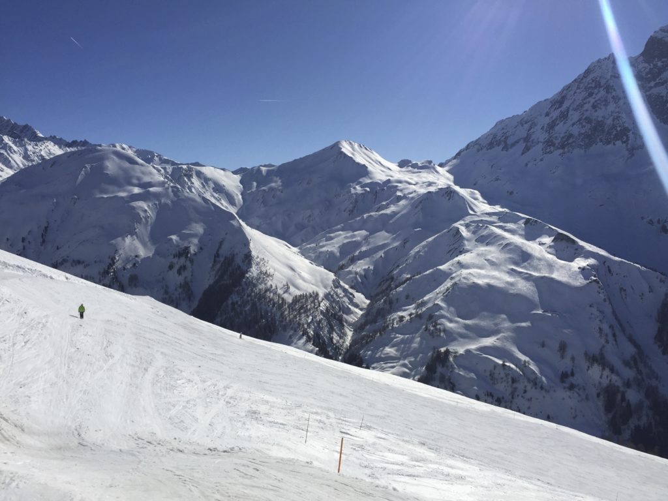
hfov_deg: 61.7
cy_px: 250
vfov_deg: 48.2
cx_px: 334
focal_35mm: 29
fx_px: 560
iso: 32
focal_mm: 4.15
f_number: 2.2
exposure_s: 1/7937
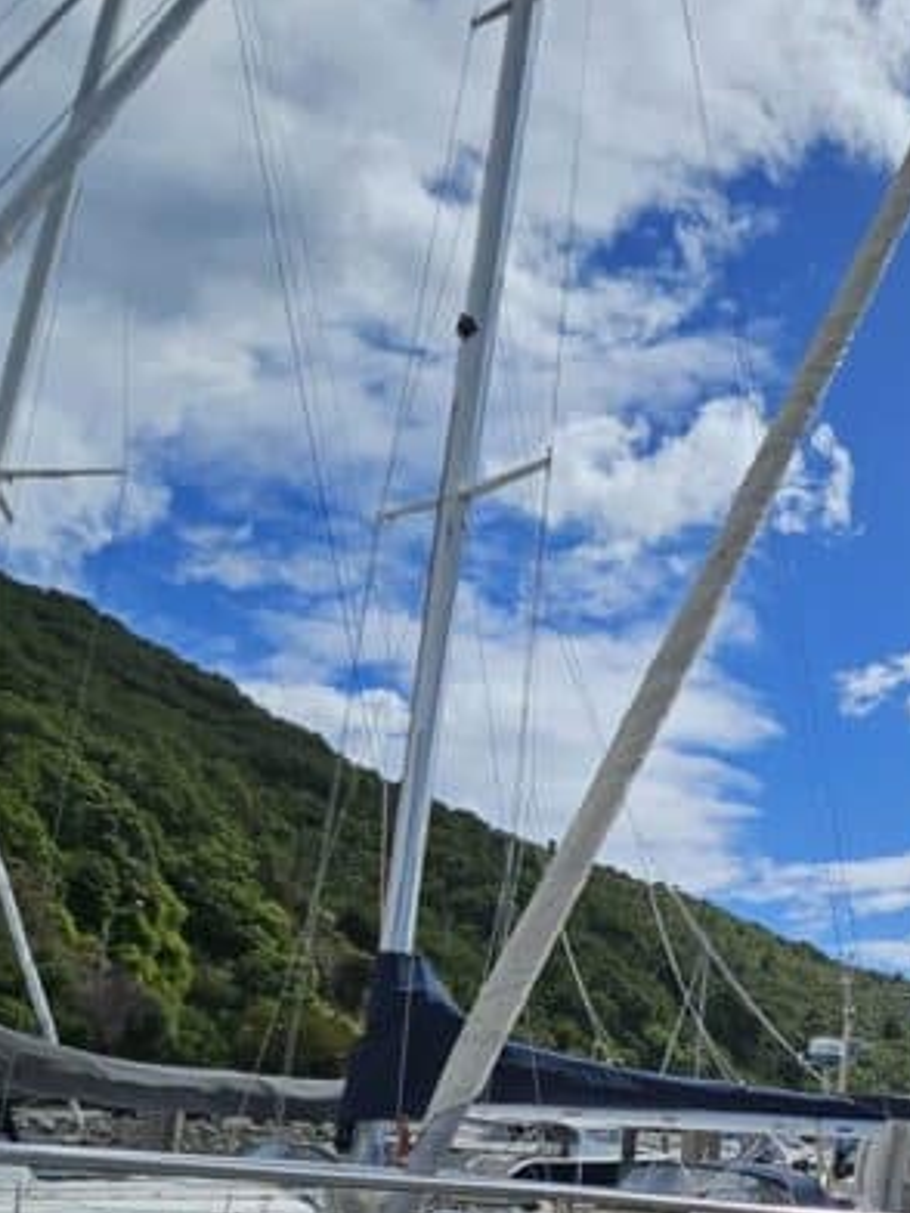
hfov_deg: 35.6
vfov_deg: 49.6
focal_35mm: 34
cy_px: 1030
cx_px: 1003
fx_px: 1192
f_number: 2.2
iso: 32
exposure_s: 1/3606
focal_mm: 1.7
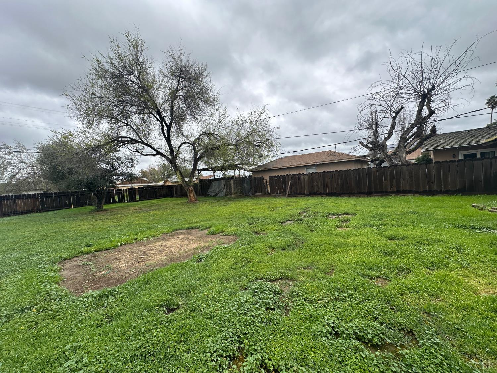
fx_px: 201
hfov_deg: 102.1
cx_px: 248
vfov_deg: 85.7
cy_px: 186
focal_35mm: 14
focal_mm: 2.22
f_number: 2.2
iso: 40
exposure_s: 1/785
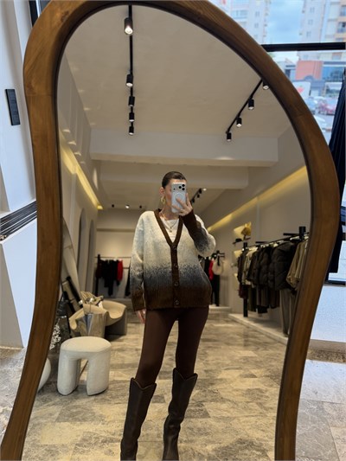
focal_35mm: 24
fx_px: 320
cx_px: 173
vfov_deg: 71.6
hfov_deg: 56.8
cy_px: 230
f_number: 1.78
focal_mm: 6.76
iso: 100
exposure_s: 1/128
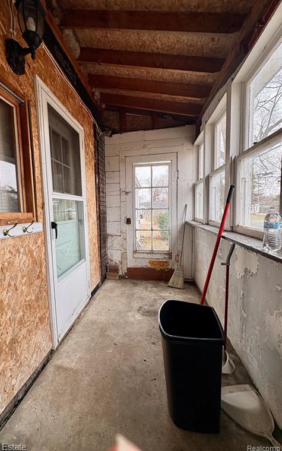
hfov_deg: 73.9
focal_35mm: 15
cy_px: 226
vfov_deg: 101.5
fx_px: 184
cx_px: 112
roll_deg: +1.0
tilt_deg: -5.3
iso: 64
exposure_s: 1/131
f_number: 2.2
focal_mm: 2.22
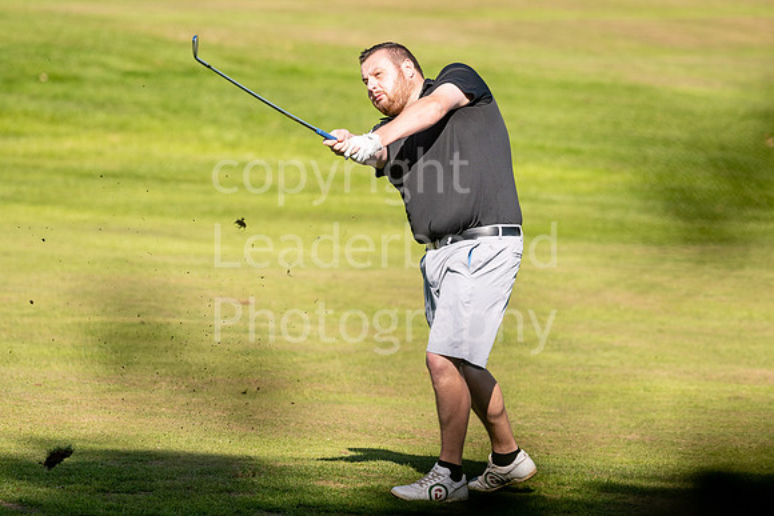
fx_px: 9677
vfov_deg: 3.1
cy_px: 258
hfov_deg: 4.6
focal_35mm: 450
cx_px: 387
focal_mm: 300
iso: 200
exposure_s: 1/1250
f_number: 5
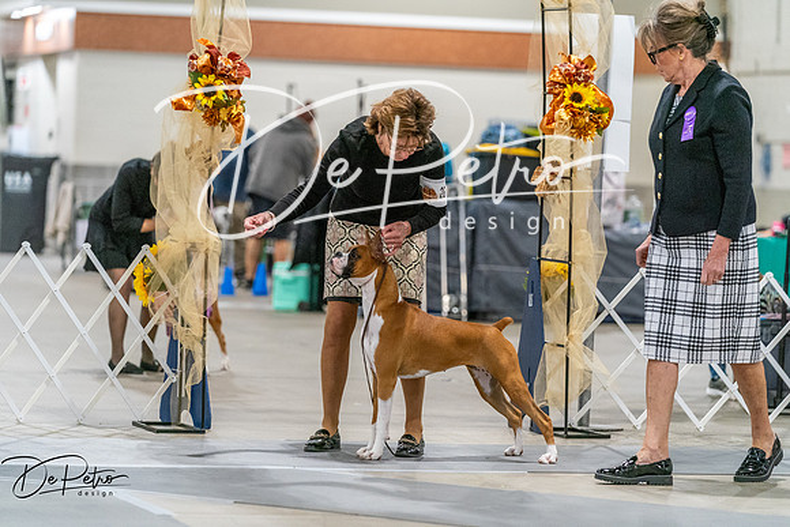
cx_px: 395
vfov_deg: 8.0
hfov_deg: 12.0
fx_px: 3753
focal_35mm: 171
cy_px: 264
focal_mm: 171
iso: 6400
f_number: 3.5
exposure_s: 1/250
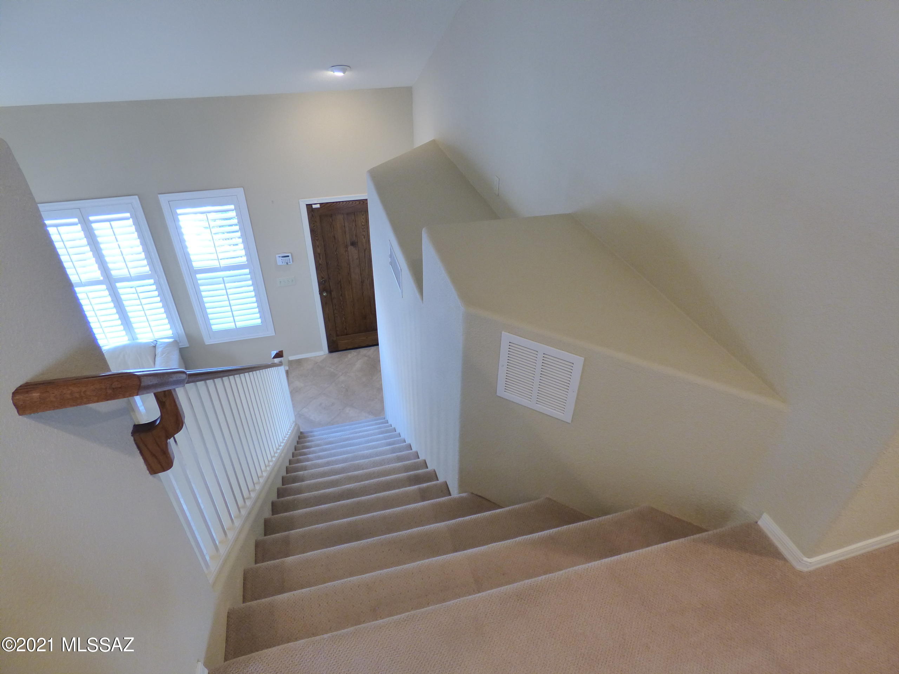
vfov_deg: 66.0
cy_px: 337
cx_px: 450
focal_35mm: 20
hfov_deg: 81.7
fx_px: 519
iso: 500
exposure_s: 1/25
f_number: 2.8
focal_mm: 3.58
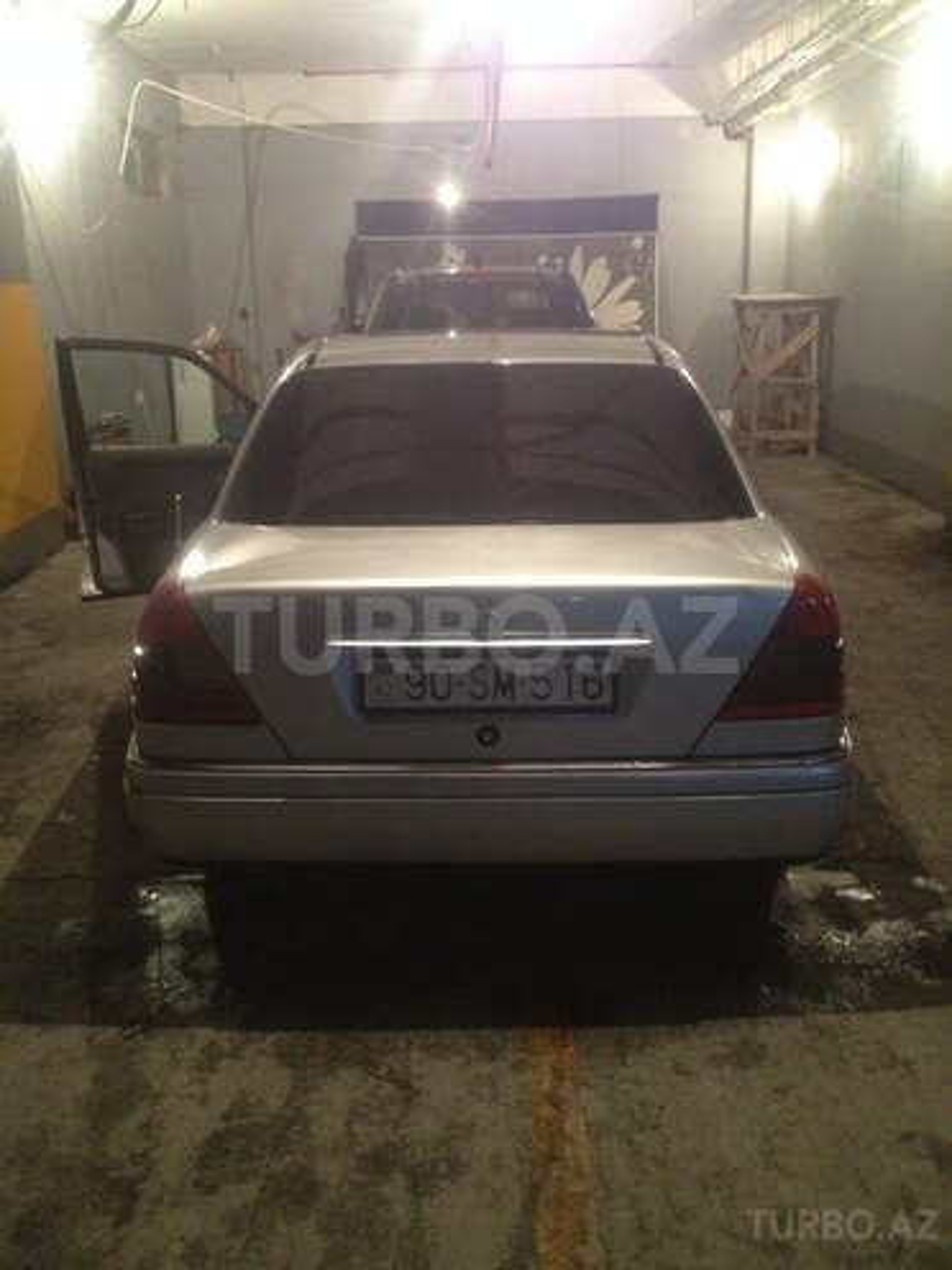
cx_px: 476
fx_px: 1283
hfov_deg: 40.7
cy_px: 635
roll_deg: +3.4
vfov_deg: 52.6
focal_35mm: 35
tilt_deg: -16.1
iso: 320
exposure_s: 1/20
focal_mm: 4.28
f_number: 2.4
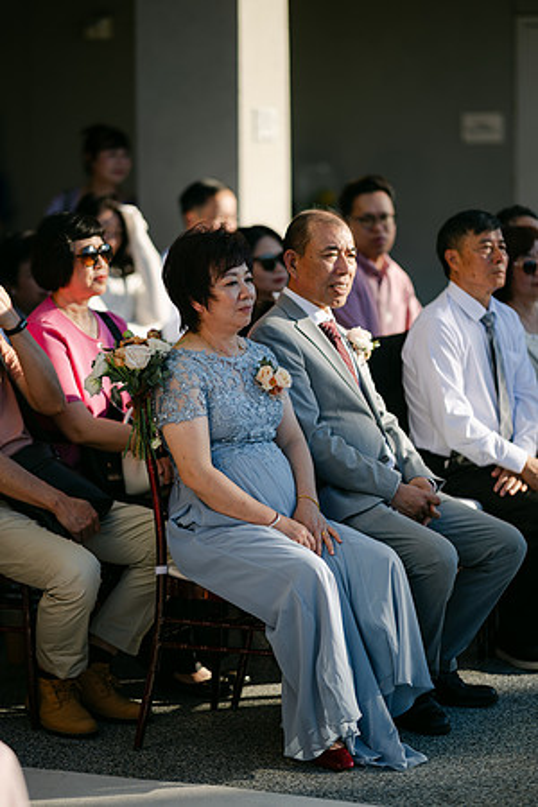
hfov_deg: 13.0
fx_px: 2354
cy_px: 404
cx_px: 269
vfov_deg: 19.5
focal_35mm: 105
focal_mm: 105
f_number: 1.4
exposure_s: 1/2500
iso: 64
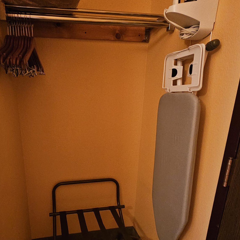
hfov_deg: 66.1
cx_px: 88
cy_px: 146
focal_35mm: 23
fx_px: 180
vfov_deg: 66.5
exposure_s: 1/24
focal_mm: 2.2
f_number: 2.2
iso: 800
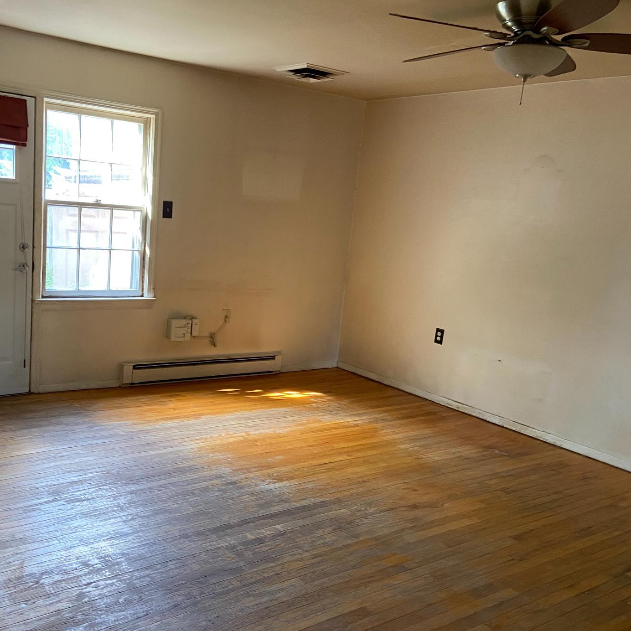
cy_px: 341
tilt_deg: -10.9
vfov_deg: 48.4
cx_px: 249
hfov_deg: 48.1
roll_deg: -4.4
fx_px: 701
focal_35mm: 34
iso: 160
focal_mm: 4.25
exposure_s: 1/60
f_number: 1.8
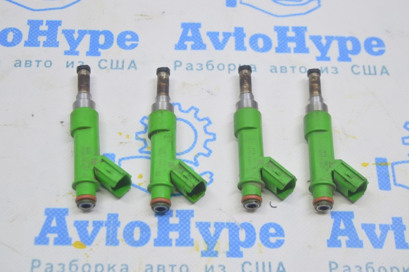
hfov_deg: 29.9
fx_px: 766
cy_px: 136
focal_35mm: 68
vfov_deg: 20.1
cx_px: 204
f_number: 5.6
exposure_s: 1/20
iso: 400
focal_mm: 45
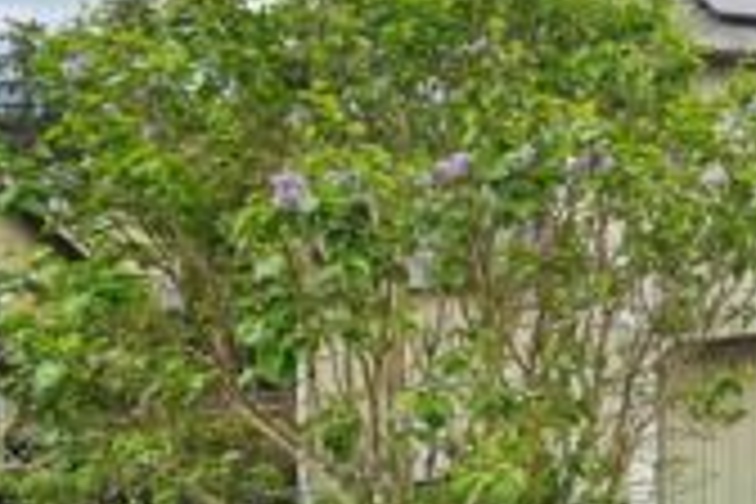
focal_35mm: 38
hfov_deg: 39.6
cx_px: 864
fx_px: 798
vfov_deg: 35.0
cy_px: 209
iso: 1600
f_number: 8
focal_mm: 16
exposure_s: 1/1250
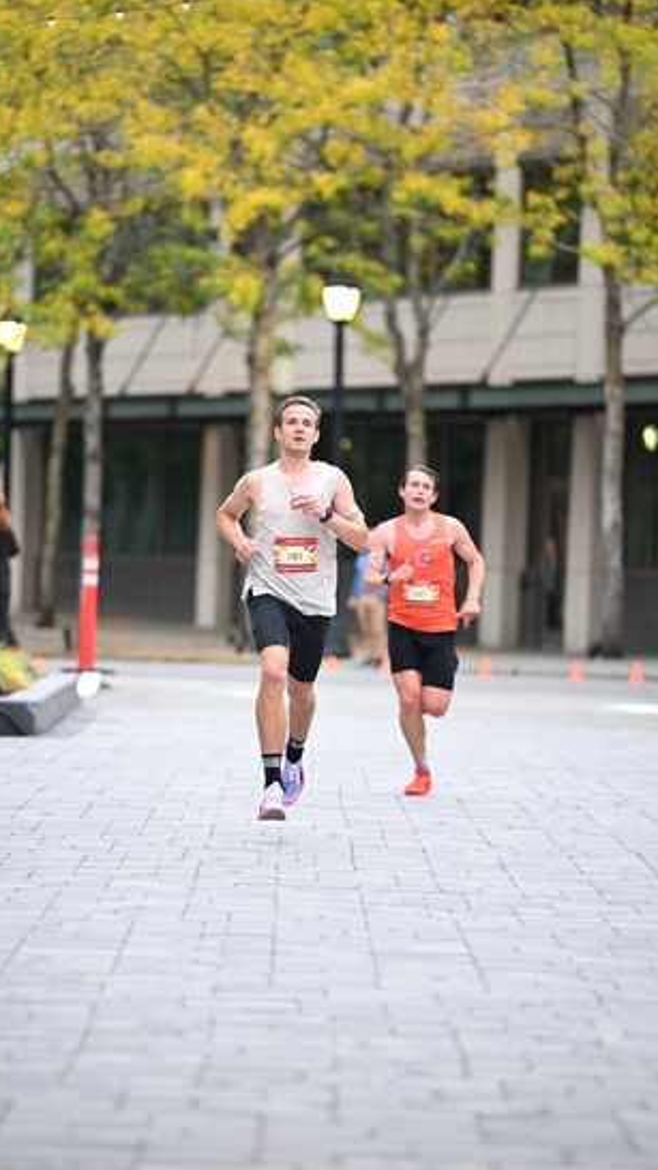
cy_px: 585
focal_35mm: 211
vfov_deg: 10.2
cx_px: 335
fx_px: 6547
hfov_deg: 5.8
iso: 1600
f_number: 2.8
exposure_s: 1/640
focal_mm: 200
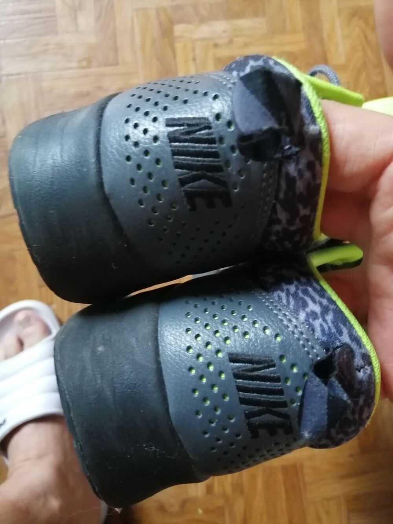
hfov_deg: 53.1
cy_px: 262
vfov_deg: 67.3
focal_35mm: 26
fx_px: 394
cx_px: 196
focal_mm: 3.6
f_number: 1.8
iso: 320
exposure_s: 1/25
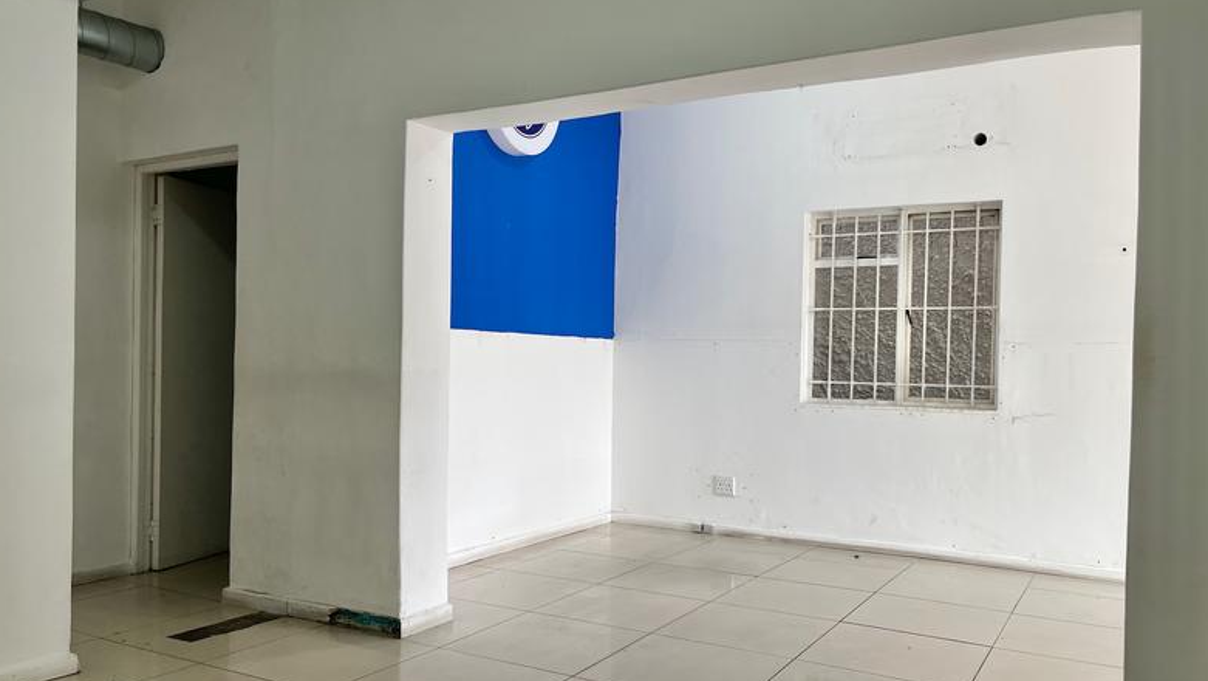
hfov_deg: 66.0
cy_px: 371
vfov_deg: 40.2
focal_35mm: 29
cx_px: 599
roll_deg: -0.4
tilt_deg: -0.8
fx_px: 929
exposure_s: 1/121
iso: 80
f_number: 1.6
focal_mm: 5.1
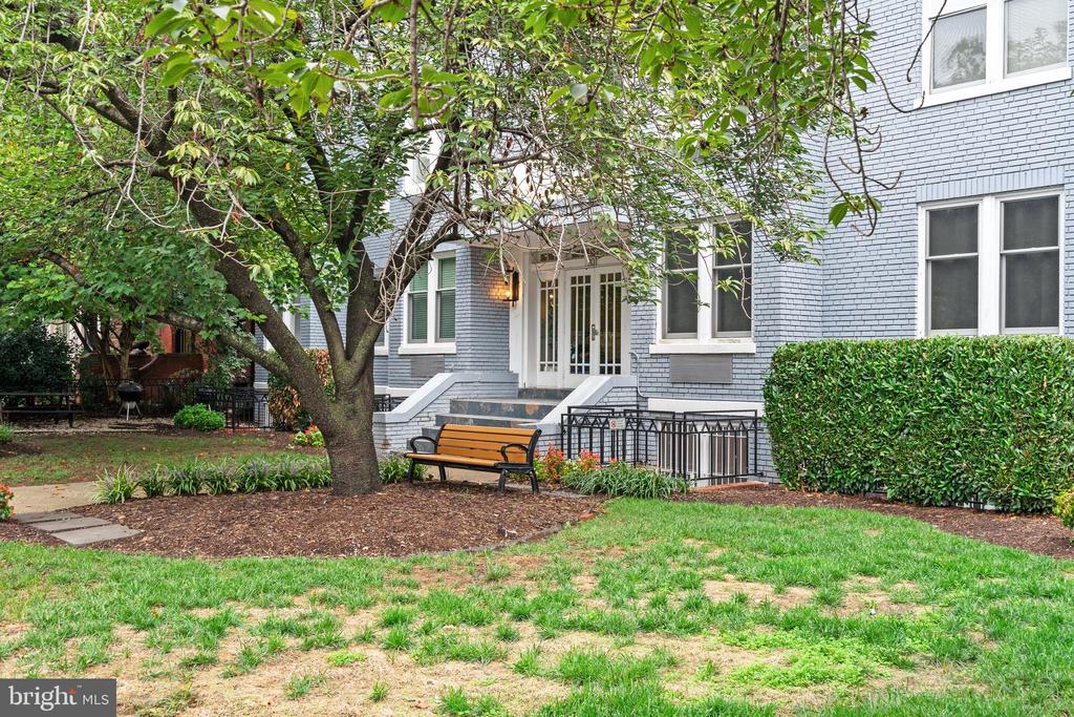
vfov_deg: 37.9
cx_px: 537
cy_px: 358
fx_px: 1044
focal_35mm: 35
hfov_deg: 54.4
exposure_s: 1/25
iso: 500
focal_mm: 35
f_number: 9
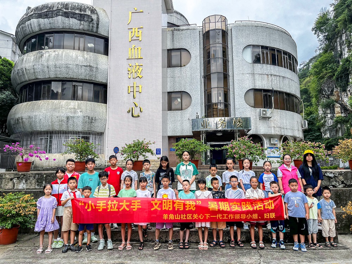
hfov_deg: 67.3
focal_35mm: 26
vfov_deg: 53.1
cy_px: 132
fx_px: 264
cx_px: 176
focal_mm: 5.1
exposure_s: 1/737
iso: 50
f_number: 1.6
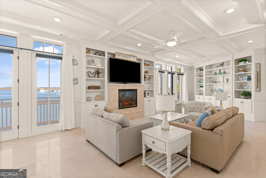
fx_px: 126
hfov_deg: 93.3
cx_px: 133
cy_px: 89
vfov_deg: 70.5
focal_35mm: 17
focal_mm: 17
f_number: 9
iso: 200
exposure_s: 1/1.25
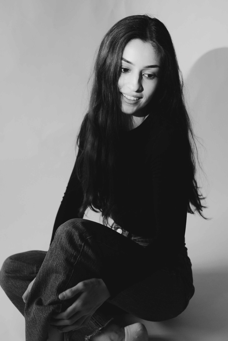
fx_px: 513
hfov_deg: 25.1
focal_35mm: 54
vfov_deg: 36.9
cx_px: 114
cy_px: 172
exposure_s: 1/125
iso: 800
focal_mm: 35
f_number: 2
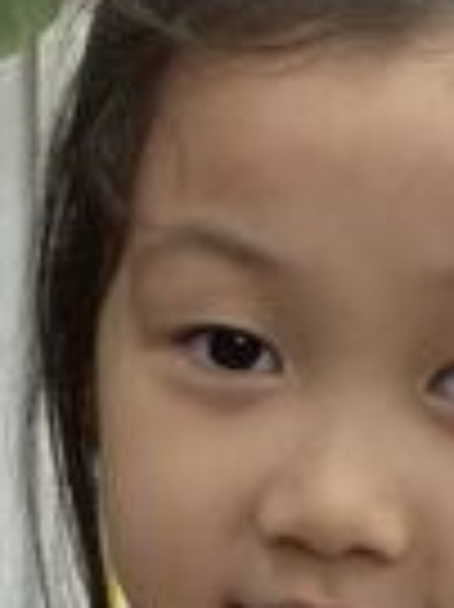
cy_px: 748
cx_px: 274
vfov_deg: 10.1
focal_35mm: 193
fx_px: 3380
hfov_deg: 7.7
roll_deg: -3.2
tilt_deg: -16.1
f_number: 1.8
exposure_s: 1/100
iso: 50
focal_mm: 4.25
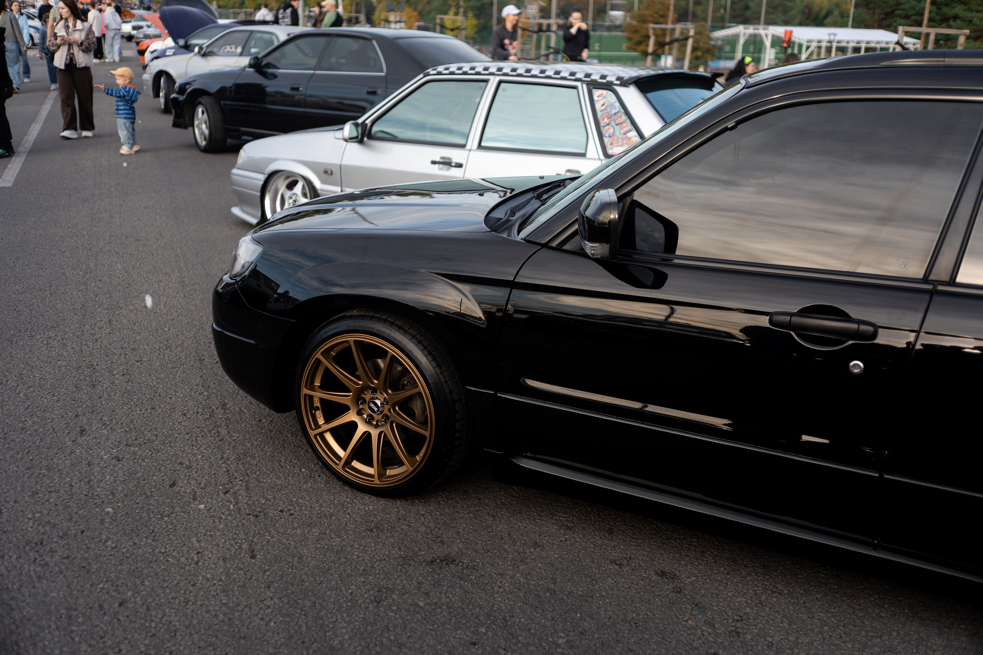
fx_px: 956
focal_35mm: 35
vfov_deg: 37.9
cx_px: 492
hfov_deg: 54.4
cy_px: 328
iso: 100
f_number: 2.2
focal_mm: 35
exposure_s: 1/640
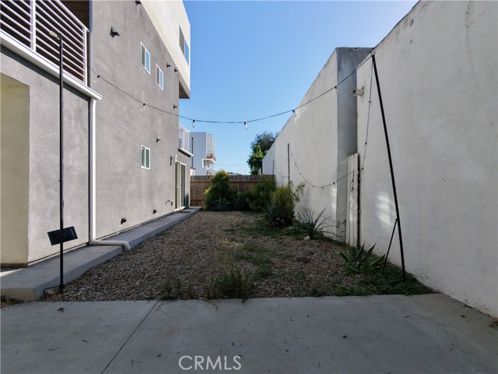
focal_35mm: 16
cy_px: 187
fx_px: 230
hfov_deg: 94.5
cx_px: 249
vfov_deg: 78.1
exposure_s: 1/640
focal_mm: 3.05
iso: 100
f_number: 2.2
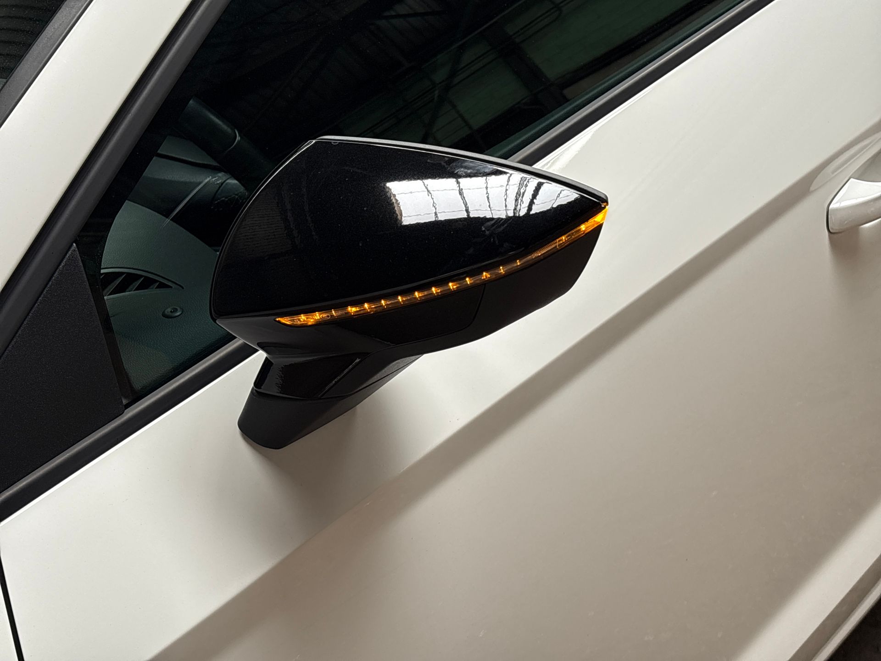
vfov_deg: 28.0
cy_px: 330
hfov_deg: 36.8
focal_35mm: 52
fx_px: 1323
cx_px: 440
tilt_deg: -27.9
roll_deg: +11.2
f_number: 1.6
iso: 32
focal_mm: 5.96
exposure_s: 1/121
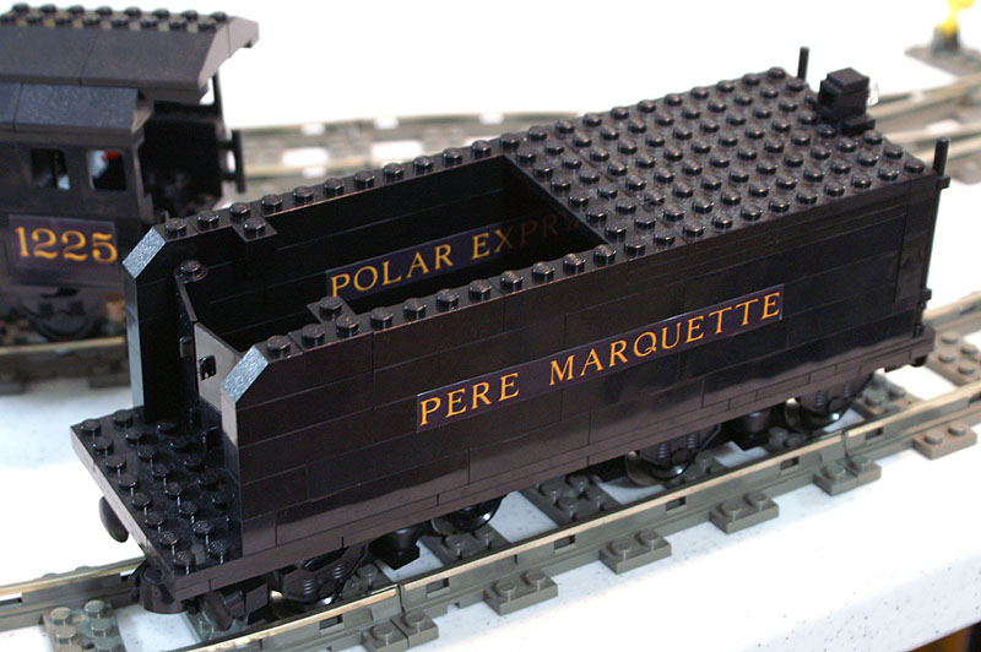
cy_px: 326
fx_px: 1634
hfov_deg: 33.4
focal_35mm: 60
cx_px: 490
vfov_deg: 22.6
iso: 800
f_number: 5.6
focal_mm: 40
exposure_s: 1/8
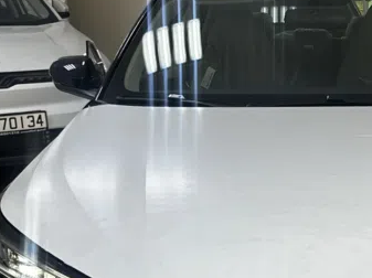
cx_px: 328
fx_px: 784
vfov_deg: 20.0
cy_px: 213
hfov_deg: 25.9
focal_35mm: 73
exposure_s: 1/401
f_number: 1.78
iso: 125
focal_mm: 6.86
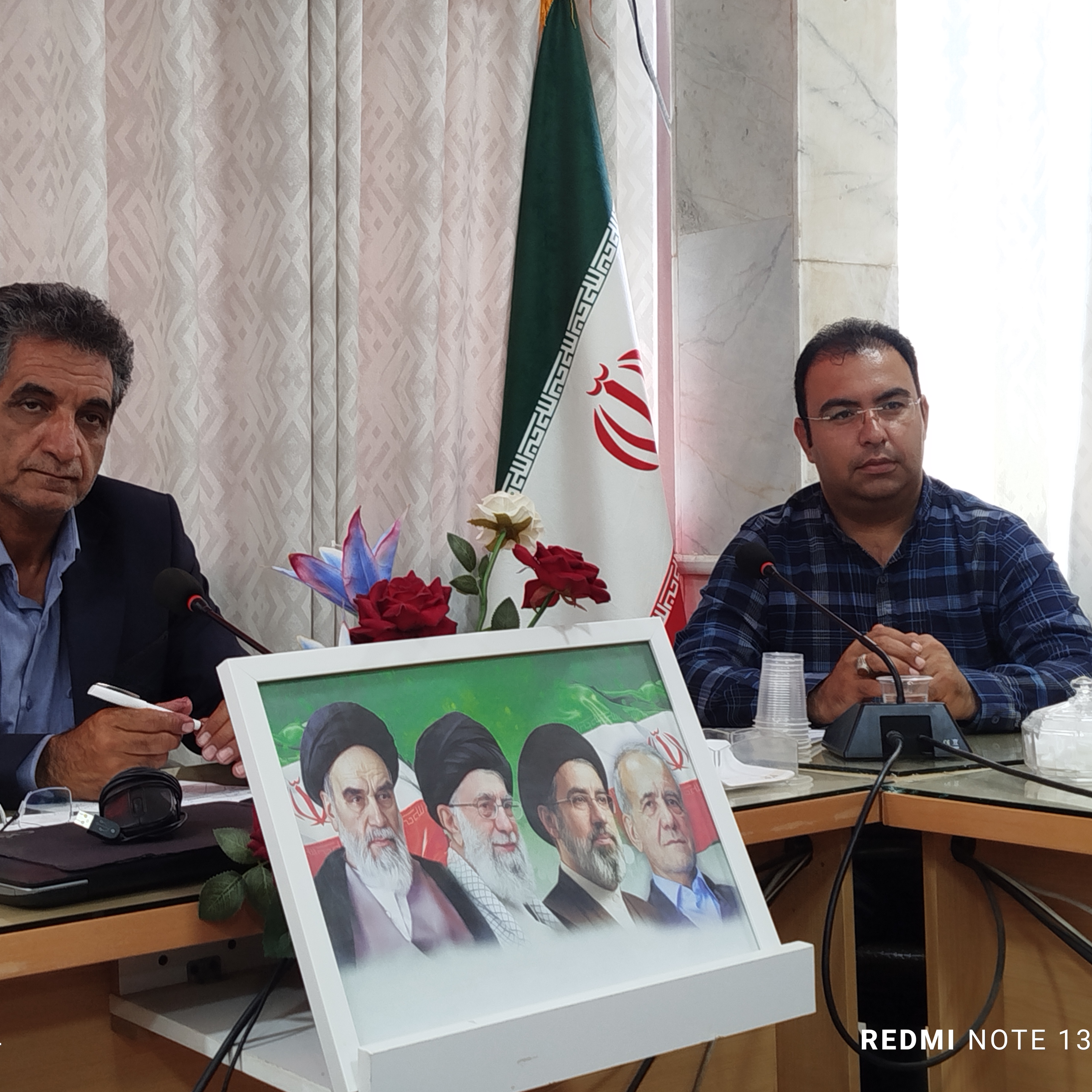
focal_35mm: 57
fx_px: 2034
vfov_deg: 30.0
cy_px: 546
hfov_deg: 29.9
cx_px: 407
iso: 125
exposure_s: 1/50
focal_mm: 5.31
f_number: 1.7
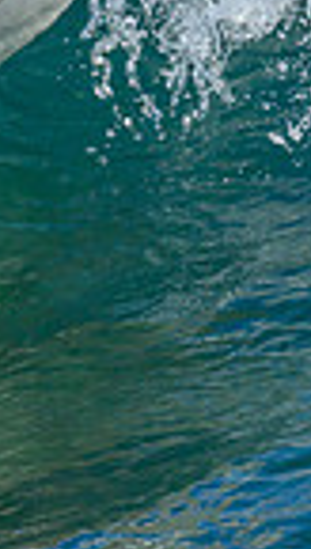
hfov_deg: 0.3
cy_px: 142
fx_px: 58886
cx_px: -443
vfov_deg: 0.5
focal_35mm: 4033
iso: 450
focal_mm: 800
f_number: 6.3
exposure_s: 1/2000
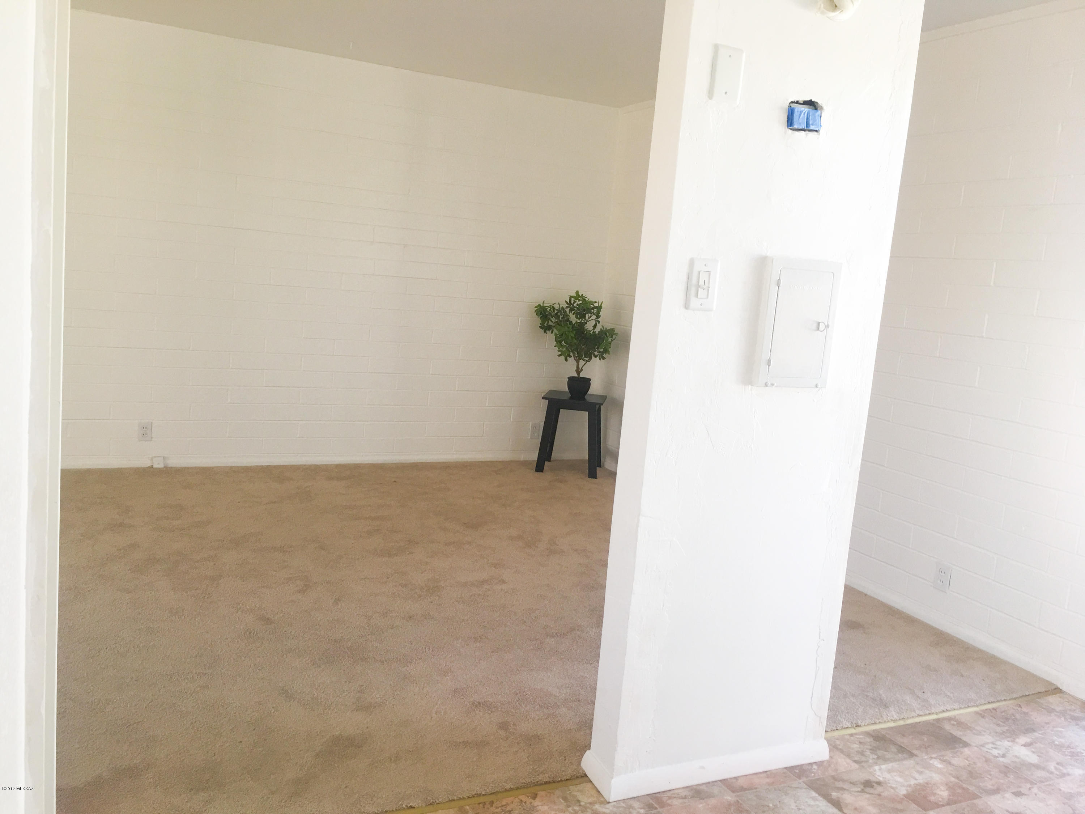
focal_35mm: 29
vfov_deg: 48.2
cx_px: 542
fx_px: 909
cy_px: 407
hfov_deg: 61.7
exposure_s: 1/60
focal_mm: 4.15
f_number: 2.2
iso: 32
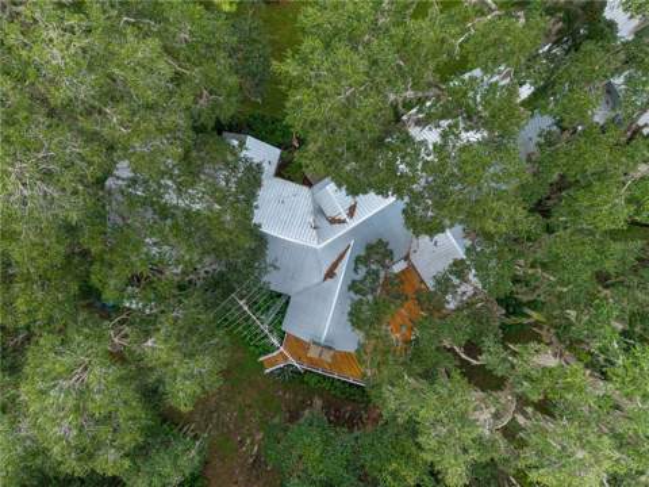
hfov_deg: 71.6
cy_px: 244
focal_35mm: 24
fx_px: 450
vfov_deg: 56.8
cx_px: 324
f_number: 1.8
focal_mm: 8.67
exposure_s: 1/350
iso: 100
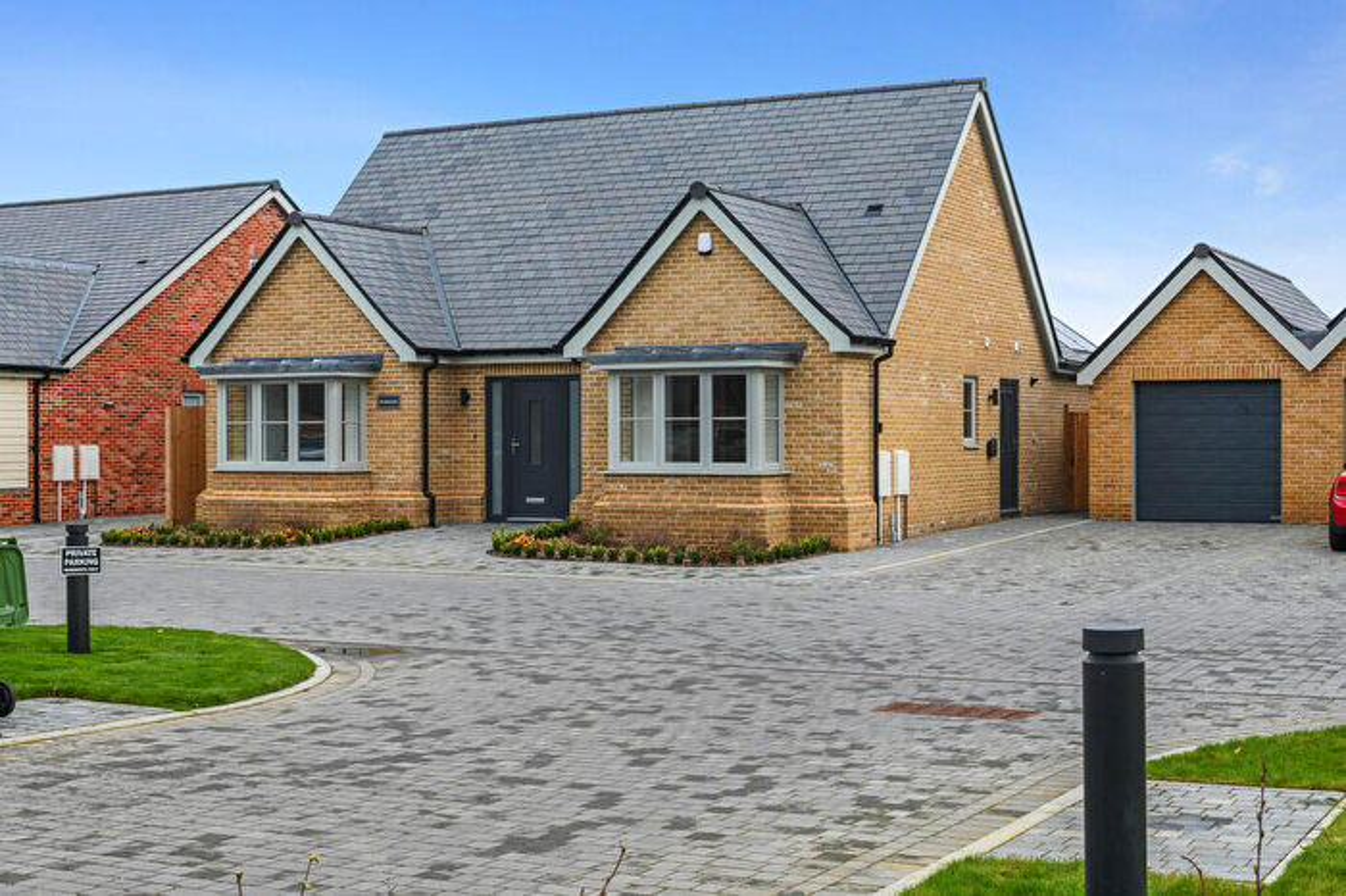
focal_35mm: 50
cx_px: 673
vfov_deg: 27.0
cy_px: 448
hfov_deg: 39.6
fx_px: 1868
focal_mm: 50
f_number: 16
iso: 500
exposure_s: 1/125
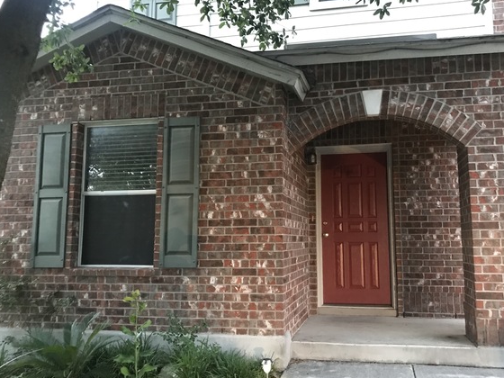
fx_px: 466
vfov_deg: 44.2
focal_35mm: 32
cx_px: 278
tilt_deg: +7.6
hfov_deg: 56.7
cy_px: 184
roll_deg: +0.0
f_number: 1.8
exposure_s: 1/5
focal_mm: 3.99
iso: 100
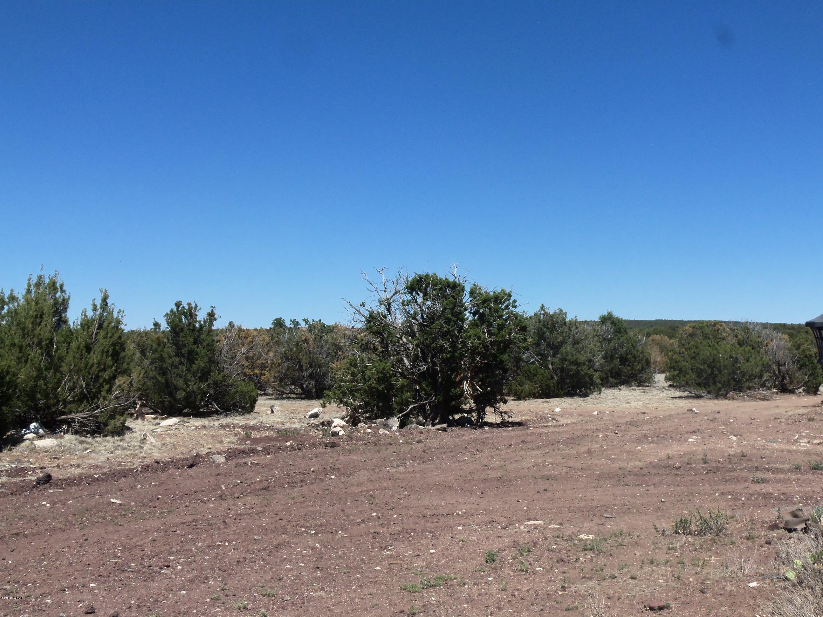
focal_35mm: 48
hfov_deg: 39.7
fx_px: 1141
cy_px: 308
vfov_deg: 30.3
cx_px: 412
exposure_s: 1/250
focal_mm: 8.7
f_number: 9.8
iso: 80
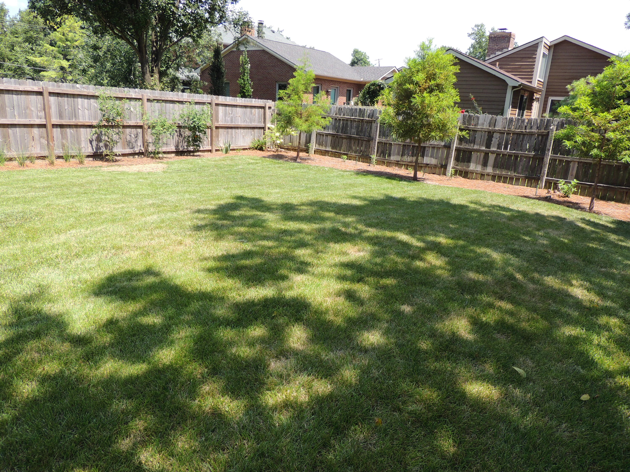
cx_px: 315
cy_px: 236
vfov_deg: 56.8
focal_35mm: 24
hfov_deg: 71.6
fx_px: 437
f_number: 3
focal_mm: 4.3
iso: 100
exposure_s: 1/500
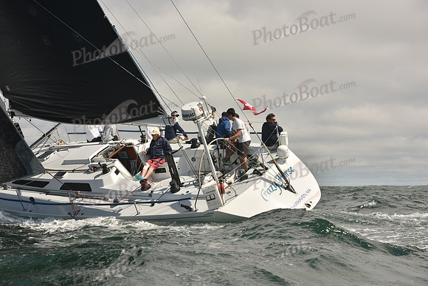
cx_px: 214
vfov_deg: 19.5
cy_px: 143
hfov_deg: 28.8
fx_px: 832
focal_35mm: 70
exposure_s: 1/800
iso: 320
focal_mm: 70
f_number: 7.1
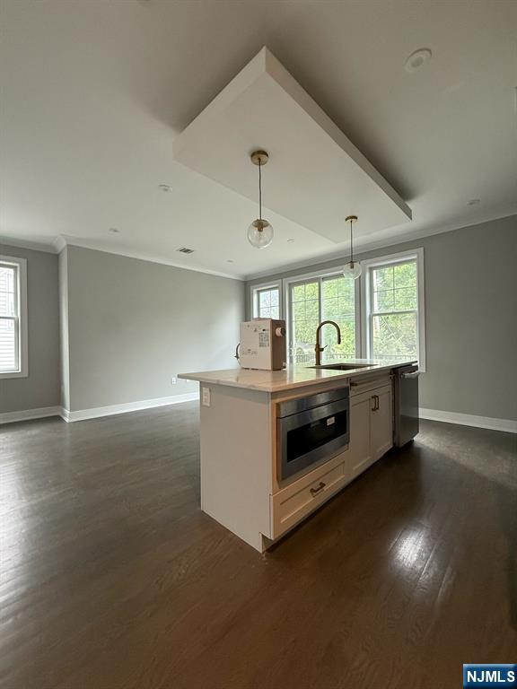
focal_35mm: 14
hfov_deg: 85.7
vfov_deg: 102.1
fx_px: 279
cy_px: 344
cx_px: 258
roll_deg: -0.6
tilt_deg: +0.3
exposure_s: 1/120
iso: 320
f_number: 2.2
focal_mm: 2.22
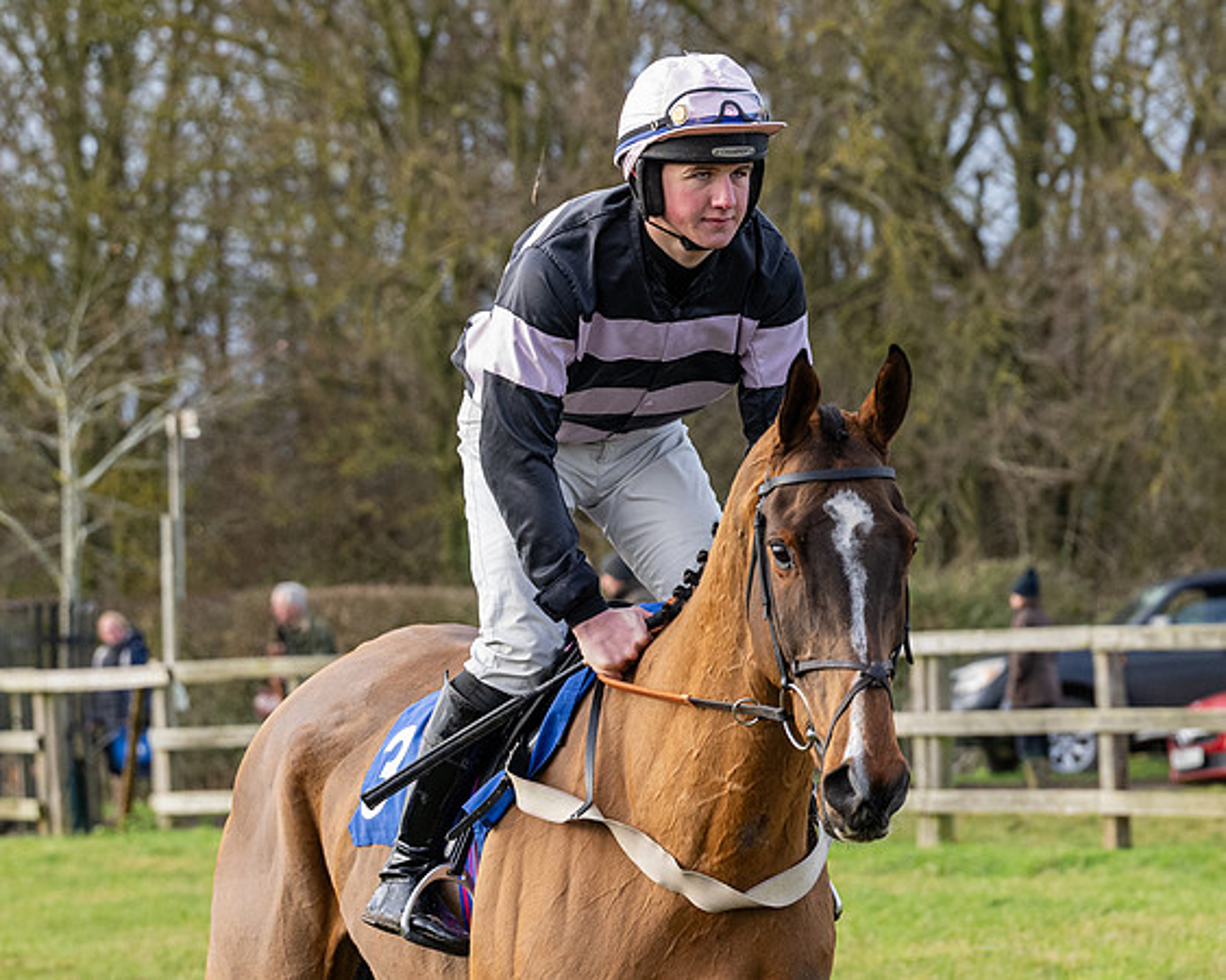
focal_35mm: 252
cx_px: 783
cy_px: 479
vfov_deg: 6.1
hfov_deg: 7.7
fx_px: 9136
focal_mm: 110
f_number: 5
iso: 800
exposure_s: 1/800
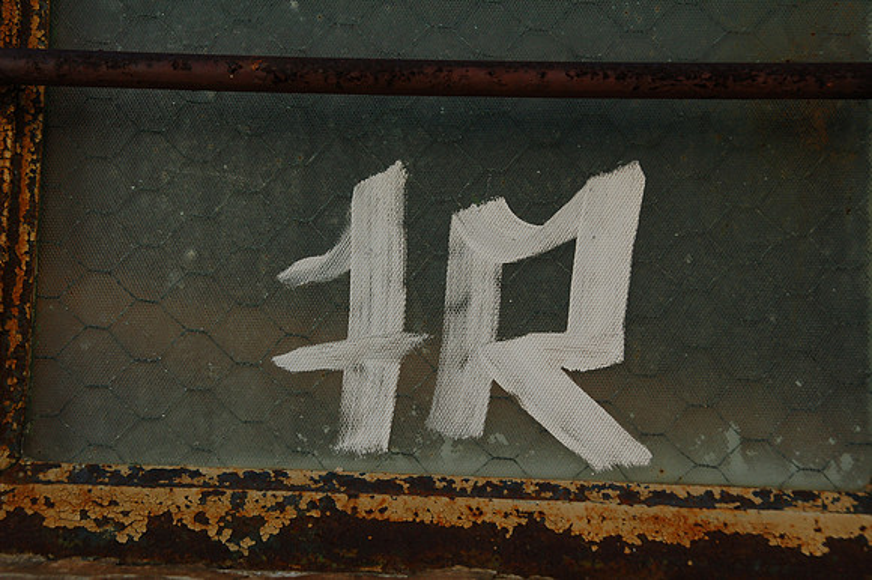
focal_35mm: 108
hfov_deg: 18.9
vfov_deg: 12.7
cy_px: 290
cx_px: 436
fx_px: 2614
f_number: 9
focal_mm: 72
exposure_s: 1/160
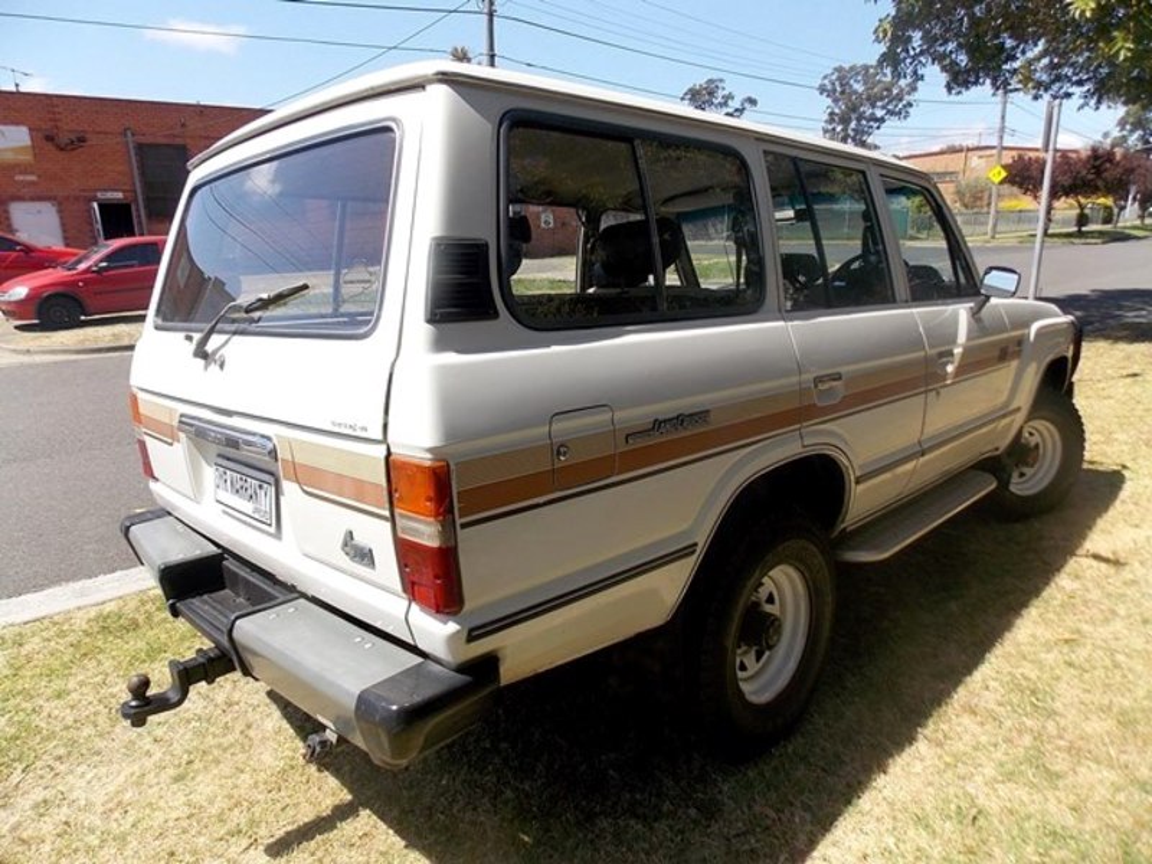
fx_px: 765
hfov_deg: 73.9
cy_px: 432
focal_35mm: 23
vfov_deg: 58.9
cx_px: 576
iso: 80
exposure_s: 1/640
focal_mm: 4
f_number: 3.1
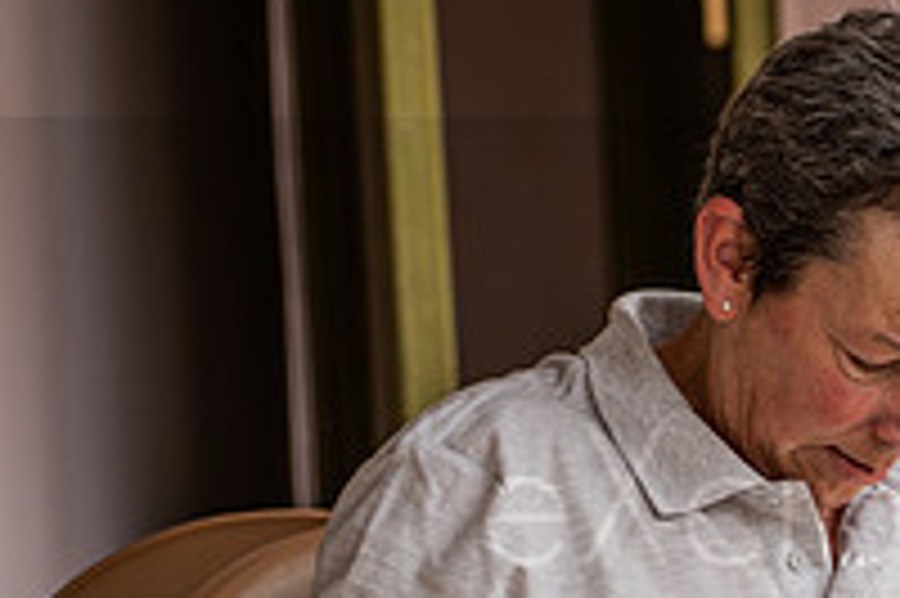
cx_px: 1287
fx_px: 10516
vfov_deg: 3.3
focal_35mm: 421
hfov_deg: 4.9
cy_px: 551
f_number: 5
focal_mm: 145
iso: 200
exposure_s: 1/160
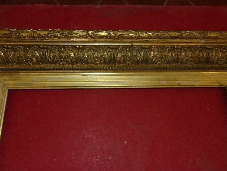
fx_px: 197
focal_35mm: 30
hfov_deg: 60.0
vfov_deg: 46.8
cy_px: 86
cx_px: 114
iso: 200
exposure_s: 1/34
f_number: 3.7
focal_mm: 5.4
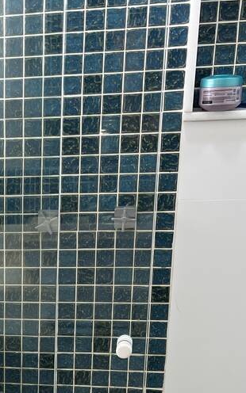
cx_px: -127
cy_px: 410
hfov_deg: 15.1
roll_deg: +2.7
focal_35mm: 80
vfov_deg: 24.4
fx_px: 858
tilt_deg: -21.7
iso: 80
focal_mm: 5.1
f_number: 1.6
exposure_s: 1/60
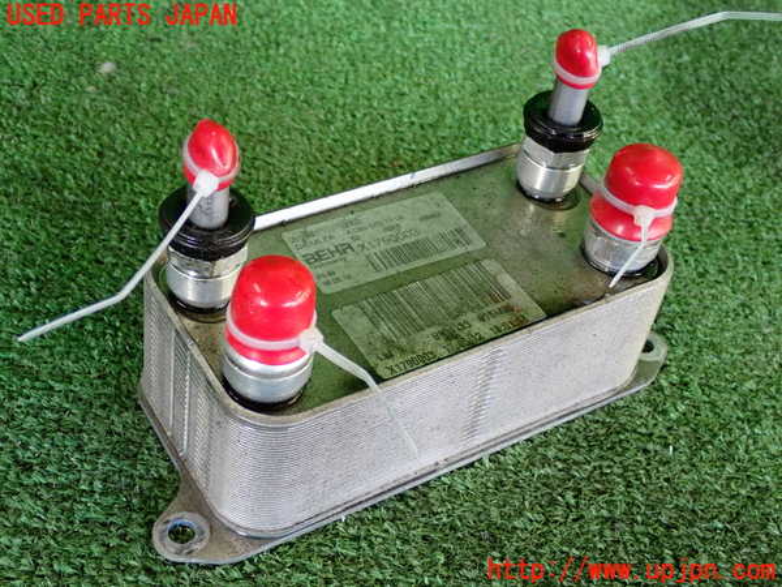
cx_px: 391
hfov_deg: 38.2
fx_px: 1130
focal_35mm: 50
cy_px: 294
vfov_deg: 29.1
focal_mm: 9.01
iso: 800
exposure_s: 1/125
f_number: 3.2
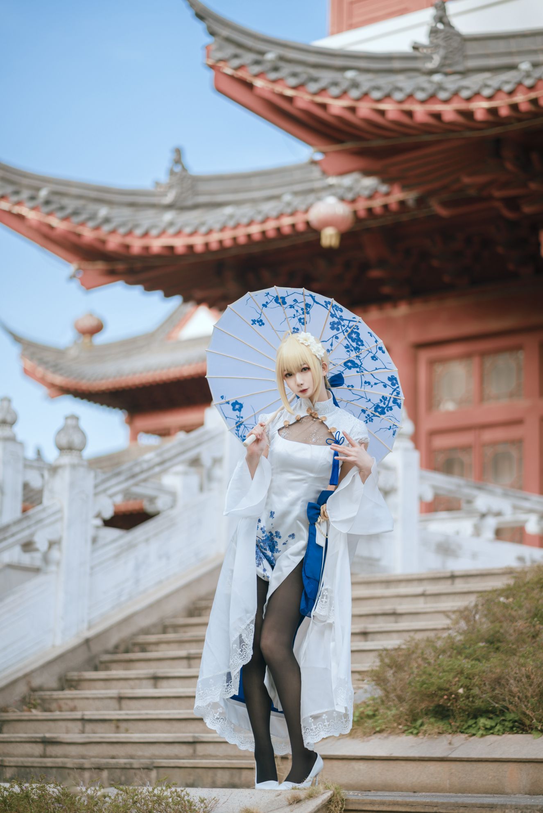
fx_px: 1922
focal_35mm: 85
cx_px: 272
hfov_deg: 16.1
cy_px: 406
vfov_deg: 23.9
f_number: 1.8
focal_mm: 85
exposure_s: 1/800
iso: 100
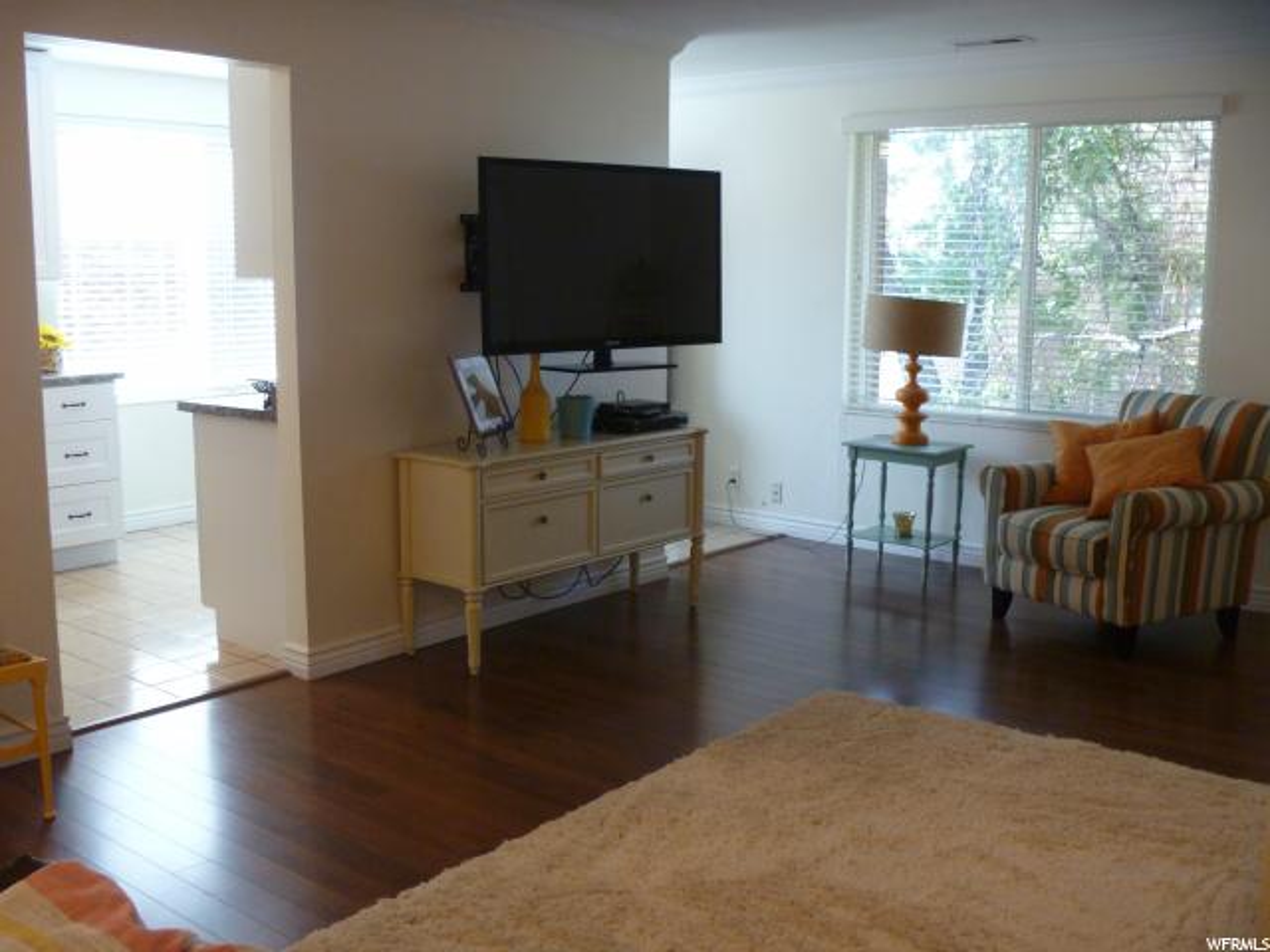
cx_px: 635
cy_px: 476
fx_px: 1284
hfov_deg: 52.6
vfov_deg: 40.7
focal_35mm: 35
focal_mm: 6.3
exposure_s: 1/30
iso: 250
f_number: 3.5
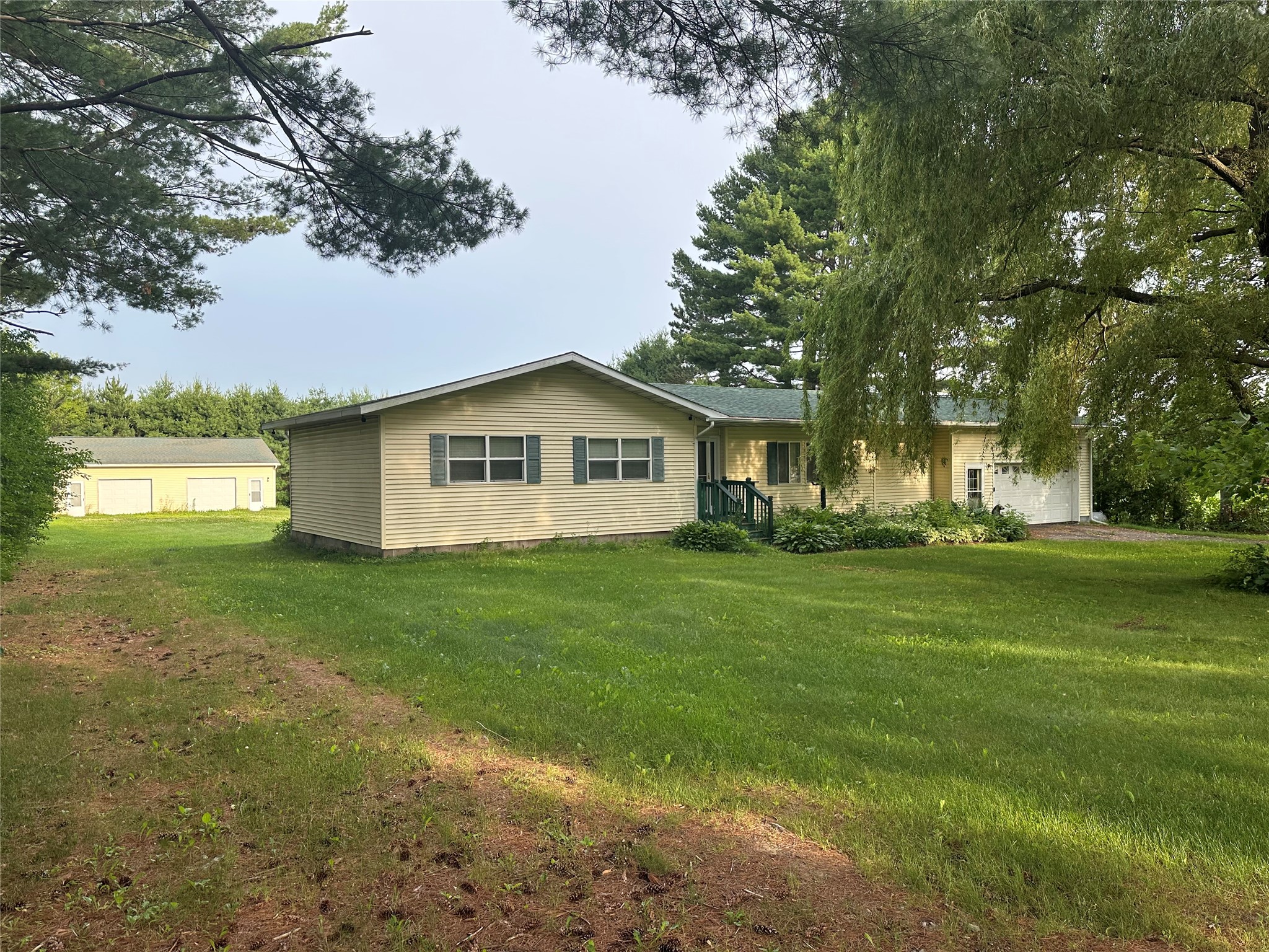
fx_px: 880
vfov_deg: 56.8
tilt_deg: -0.3
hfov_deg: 71.6
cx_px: 634
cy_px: 476
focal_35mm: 24
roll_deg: +0.2
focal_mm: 6.86
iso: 80
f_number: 1.78
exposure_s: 1/918
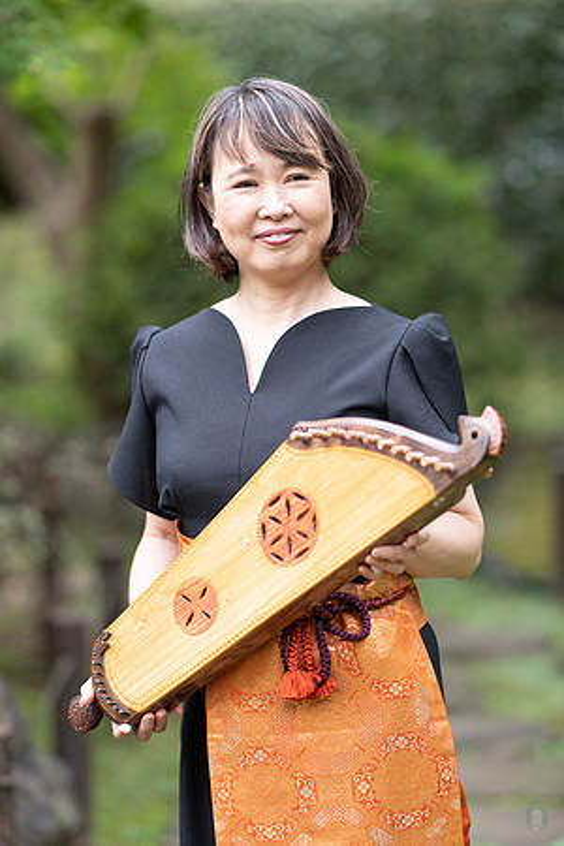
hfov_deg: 13.0
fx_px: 2467
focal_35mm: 105
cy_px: 423
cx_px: 282
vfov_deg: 19.5
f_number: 2.2
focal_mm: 105
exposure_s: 1/250
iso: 250
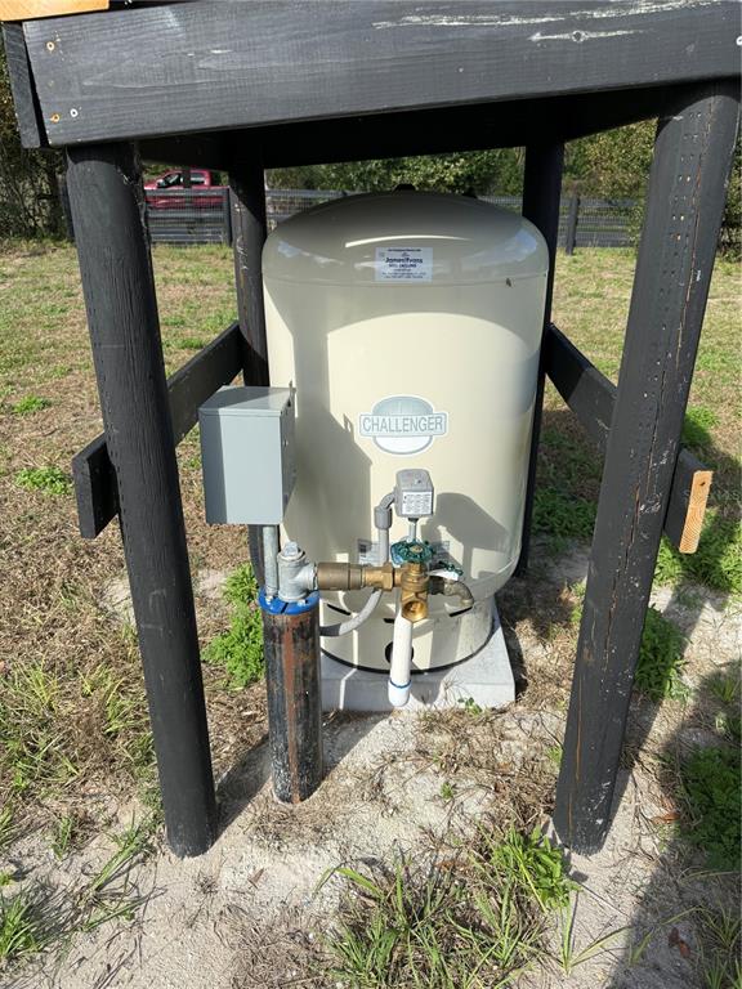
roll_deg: -1.0
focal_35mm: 24
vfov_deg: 71.6
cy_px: 494
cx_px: 371
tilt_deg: -22.9
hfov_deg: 56.8
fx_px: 686
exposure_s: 1/3584
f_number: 1.78
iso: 80
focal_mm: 6.76
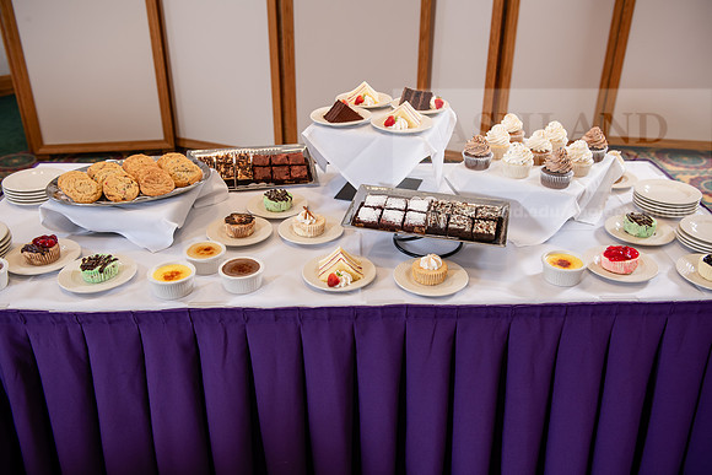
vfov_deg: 38.9
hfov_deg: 55.8
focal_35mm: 34
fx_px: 673
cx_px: 356
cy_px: 238
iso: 400
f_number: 3.5
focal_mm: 34
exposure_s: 1/160
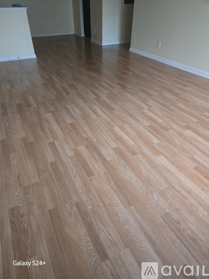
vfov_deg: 73.9
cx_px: 104
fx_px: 185
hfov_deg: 58.9
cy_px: 140
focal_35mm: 23
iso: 1000
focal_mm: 5.4
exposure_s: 1/60
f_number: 1.8
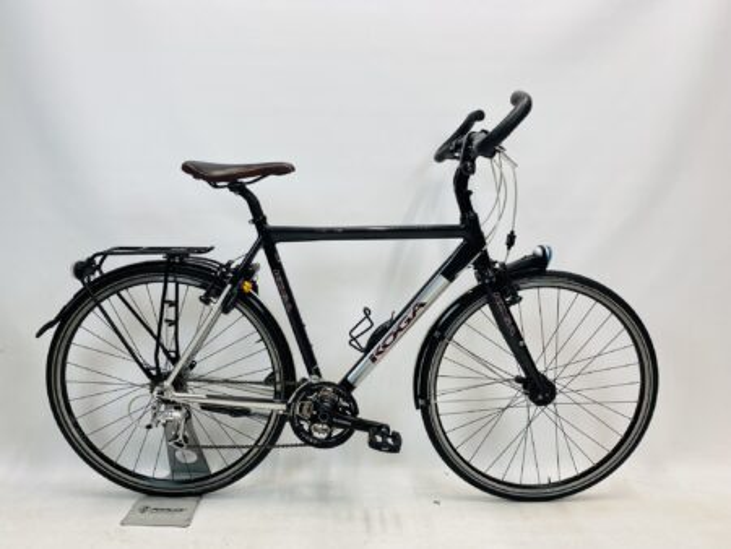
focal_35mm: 26
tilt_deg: -6.5
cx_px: 366
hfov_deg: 67.3
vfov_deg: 53.1
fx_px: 549
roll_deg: -0.5
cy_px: 274
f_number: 1.8
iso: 50
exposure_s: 1/100
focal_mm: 4.25
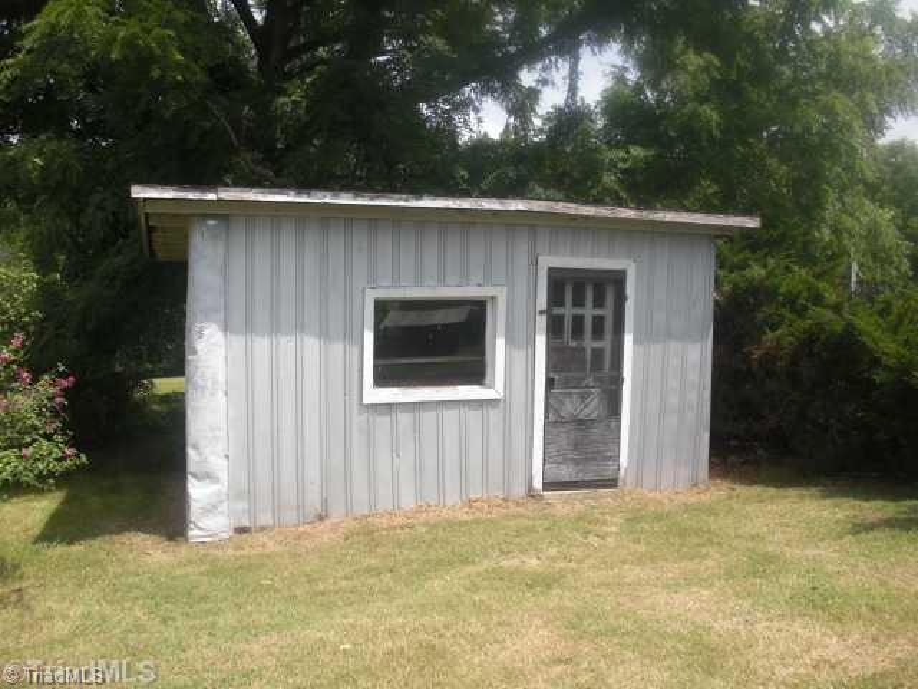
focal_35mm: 36
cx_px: 459
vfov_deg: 39.7
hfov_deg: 51.4
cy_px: 344
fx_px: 955
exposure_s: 1/640
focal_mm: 6.3
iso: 50
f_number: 2.8
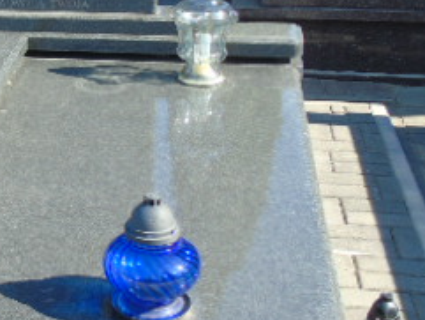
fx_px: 946
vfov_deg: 19.1
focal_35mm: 77
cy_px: 129
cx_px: -56
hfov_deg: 23.6
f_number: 3.6
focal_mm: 5.2
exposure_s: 1/200
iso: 80
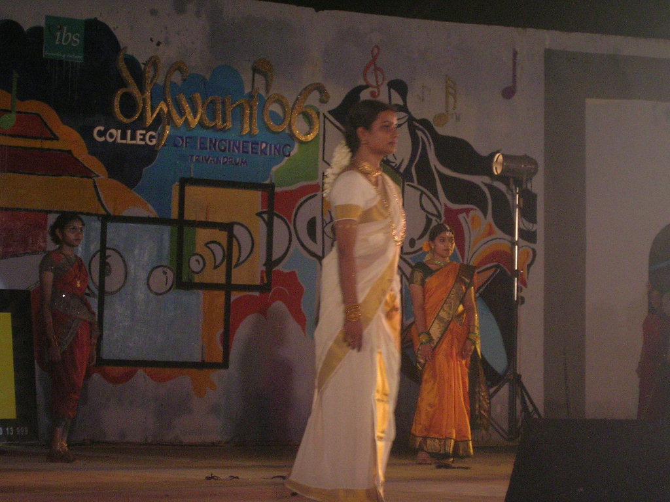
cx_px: 335
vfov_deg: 14.1
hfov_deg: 18.7
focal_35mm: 105
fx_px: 2032
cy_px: 251
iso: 200
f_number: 4.9
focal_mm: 16.2
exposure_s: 1/60.1
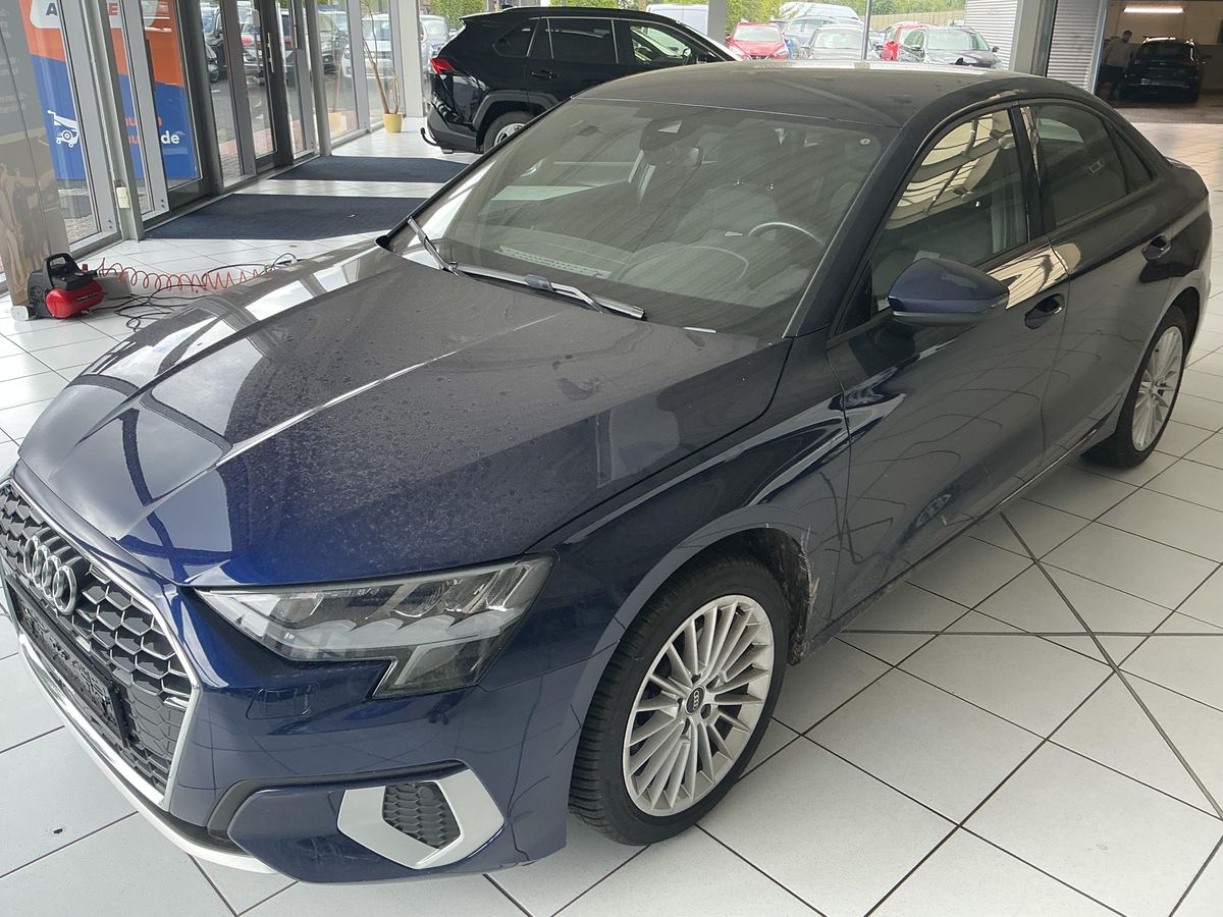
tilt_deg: -22.9
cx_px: 612
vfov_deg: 49.7
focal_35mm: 28
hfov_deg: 63.4
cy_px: 458
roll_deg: -0.9
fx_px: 989
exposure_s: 1/122
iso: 40
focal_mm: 3
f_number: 1.8
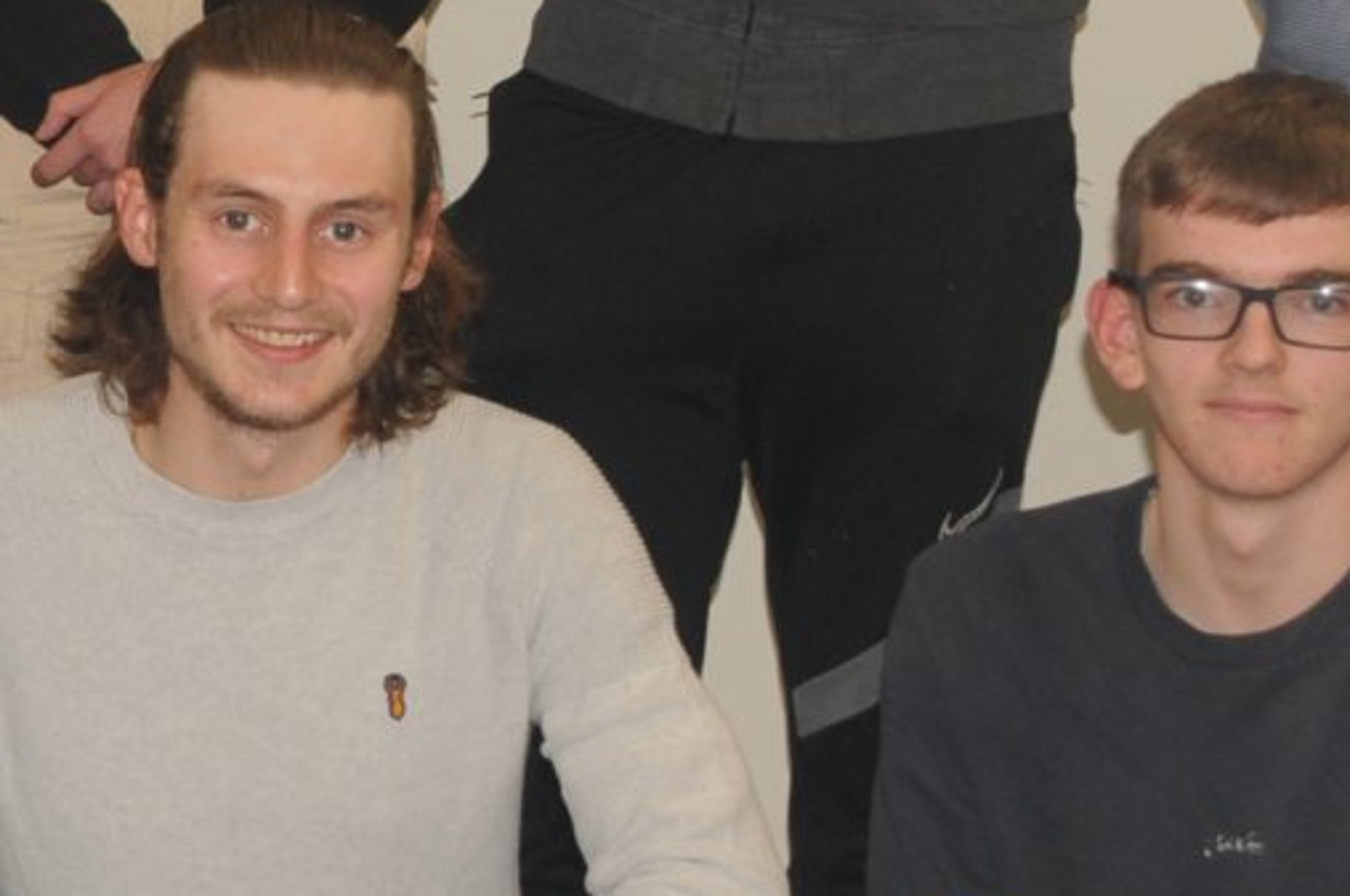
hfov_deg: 15.1
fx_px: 4980
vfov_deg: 10.3
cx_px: -128
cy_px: 226
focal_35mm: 133
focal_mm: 22
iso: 400
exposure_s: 1/60
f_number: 5.6
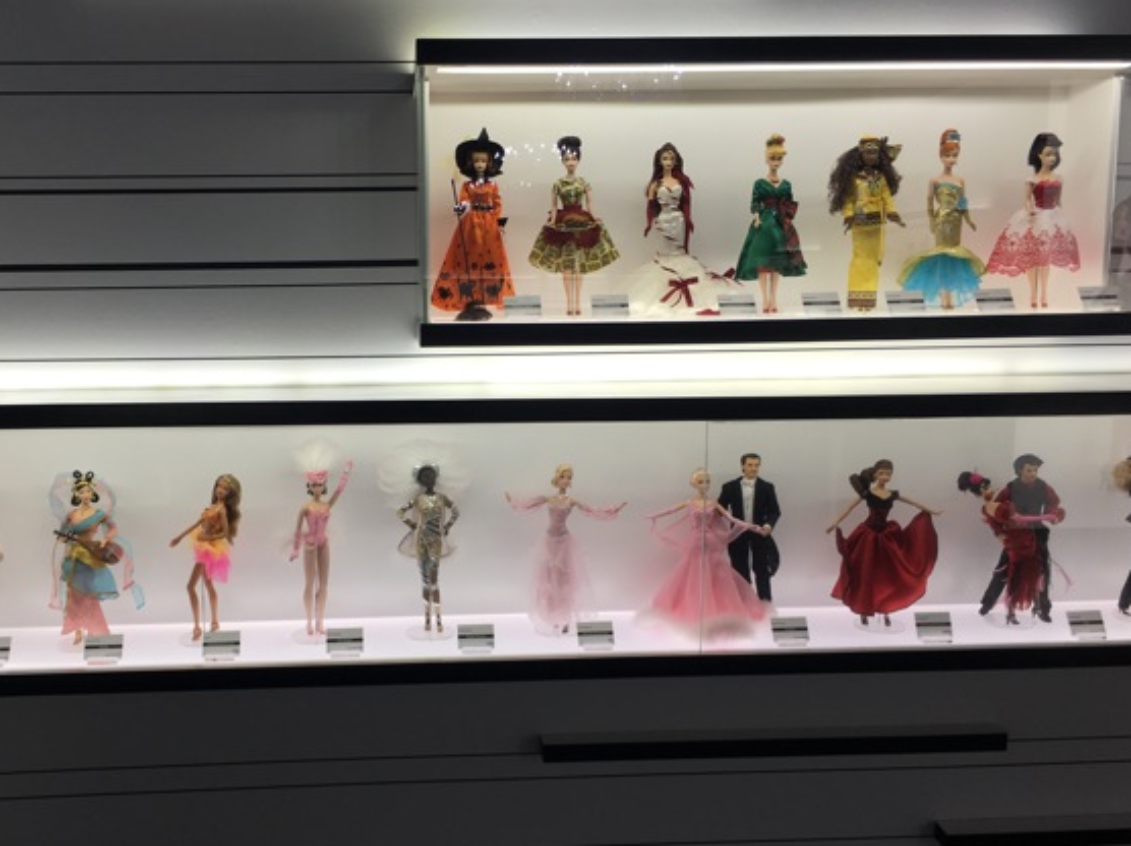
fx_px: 1175
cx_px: 464
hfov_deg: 51.1
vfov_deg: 39.5
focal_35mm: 36
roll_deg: +0.5
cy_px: 475
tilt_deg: -8.4
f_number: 2.2
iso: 25
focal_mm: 4.15
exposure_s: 1/60
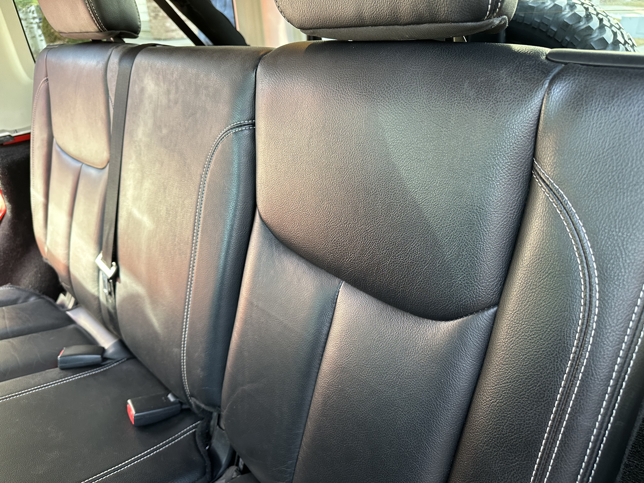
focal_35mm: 24
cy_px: 242
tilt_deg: -26.6
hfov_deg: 71.6
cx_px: 322
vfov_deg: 56.8
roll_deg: +0.5
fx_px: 446
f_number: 1.78
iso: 250
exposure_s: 1/73
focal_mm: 6.86
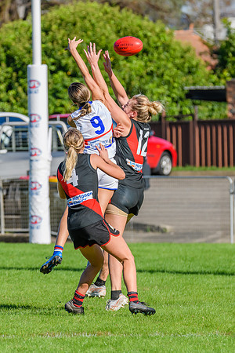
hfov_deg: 2.5
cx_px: 135
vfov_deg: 3.8
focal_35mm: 549
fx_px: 5374
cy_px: 162
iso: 640
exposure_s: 1/1600
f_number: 9
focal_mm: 320
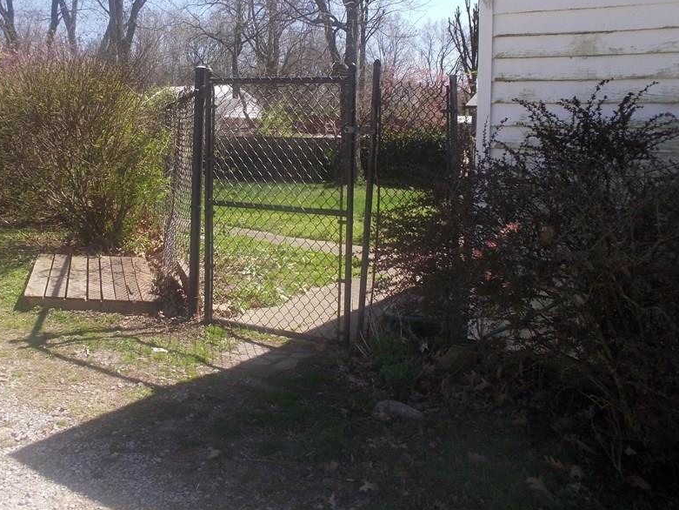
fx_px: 745
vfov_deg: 37.4
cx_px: 255
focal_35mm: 38
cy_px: 177
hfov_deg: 48.5
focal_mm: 4.1
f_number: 3.3
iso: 80
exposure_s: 1/500
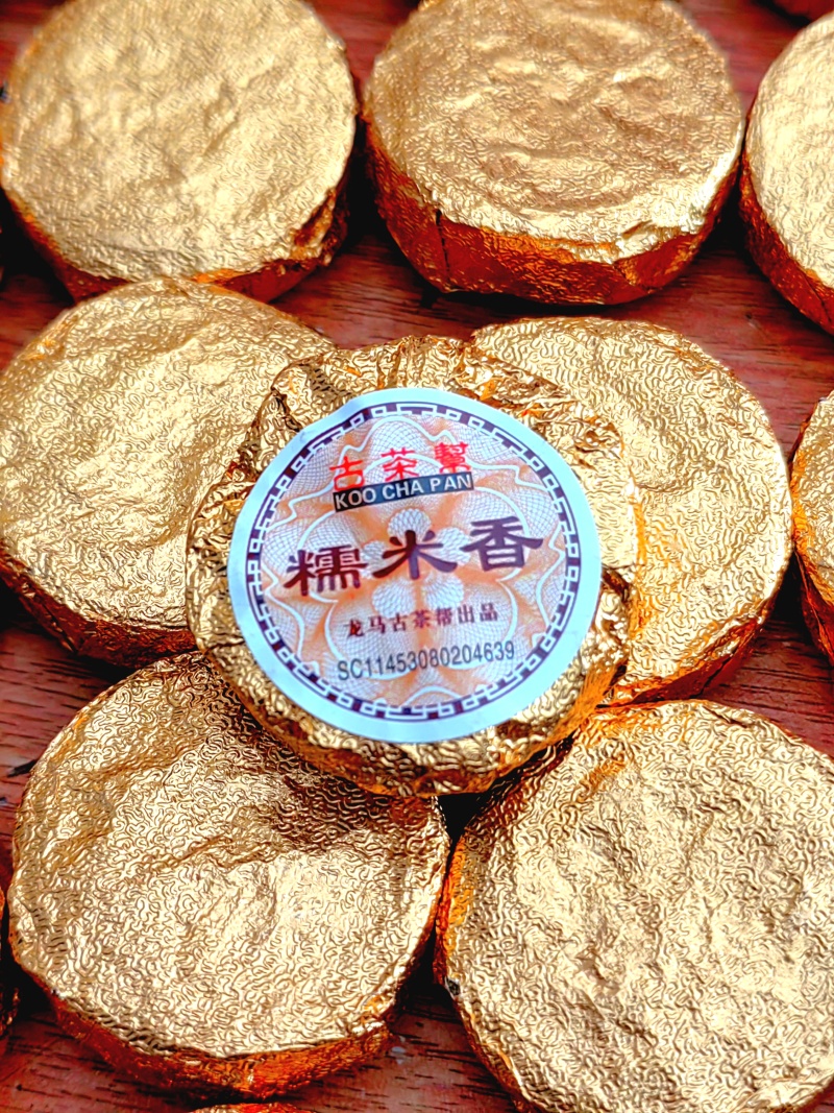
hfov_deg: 27.0
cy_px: 556
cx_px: 417
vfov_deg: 35.5
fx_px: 1735
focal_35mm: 54
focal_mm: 5.52
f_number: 1.9
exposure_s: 1/100
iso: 125
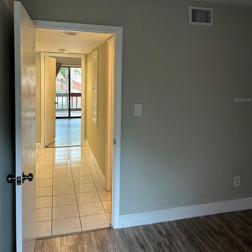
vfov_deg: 52.1
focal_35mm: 31
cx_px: 127
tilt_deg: -4.1
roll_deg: -2.2
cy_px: 100
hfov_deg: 52.5
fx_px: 255
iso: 160
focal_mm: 5.7
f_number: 1.5
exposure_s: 1/60
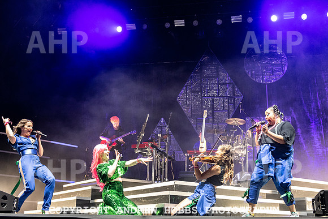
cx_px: 169
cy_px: 113
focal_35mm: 42
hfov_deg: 46.2
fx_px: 384
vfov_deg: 31.8
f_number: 4.5
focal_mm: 38
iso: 4500
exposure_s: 1/160
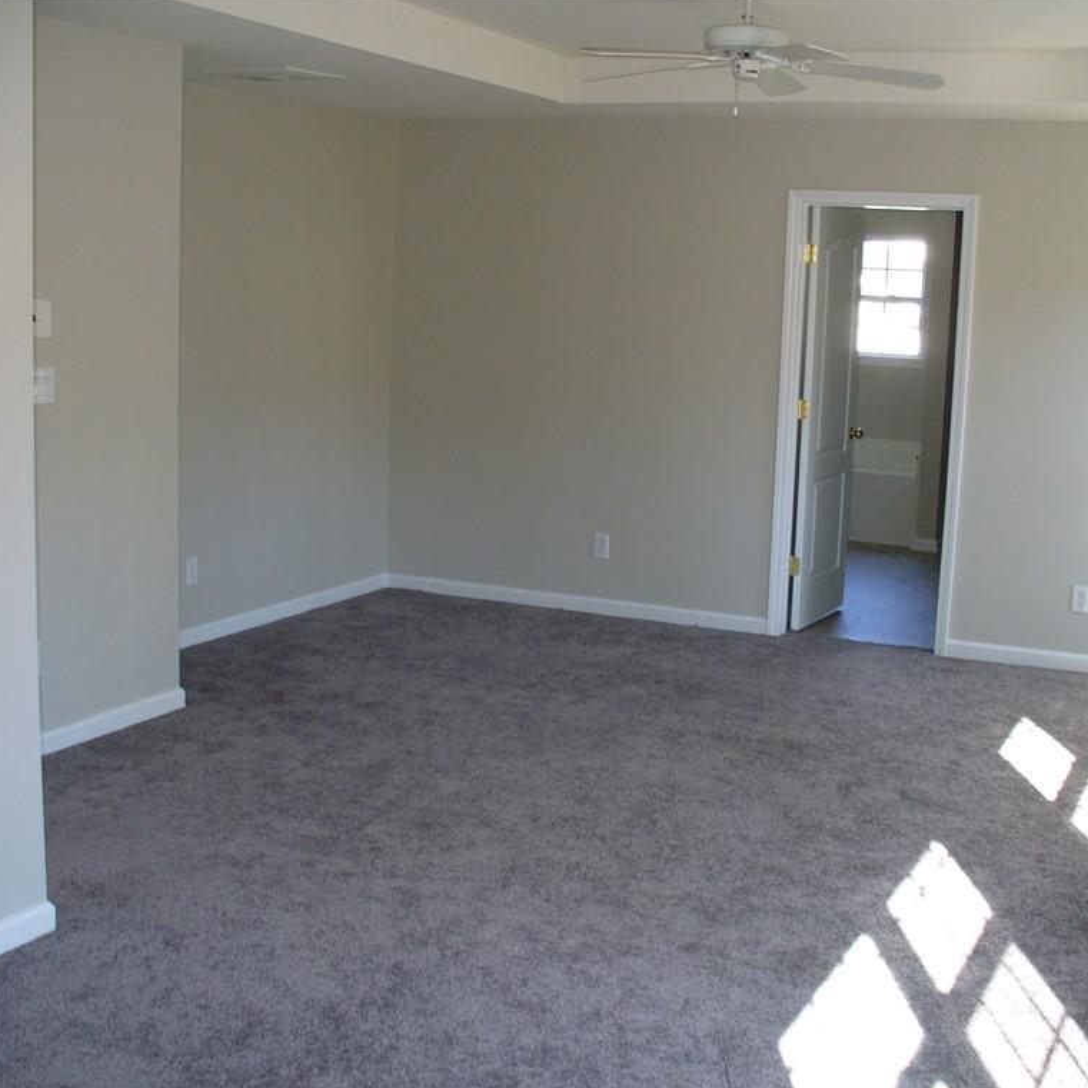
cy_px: 542
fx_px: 1565
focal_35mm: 44
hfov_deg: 38.2
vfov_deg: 38.3
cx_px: 632
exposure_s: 1/50
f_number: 2.8
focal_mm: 6.1
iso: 100
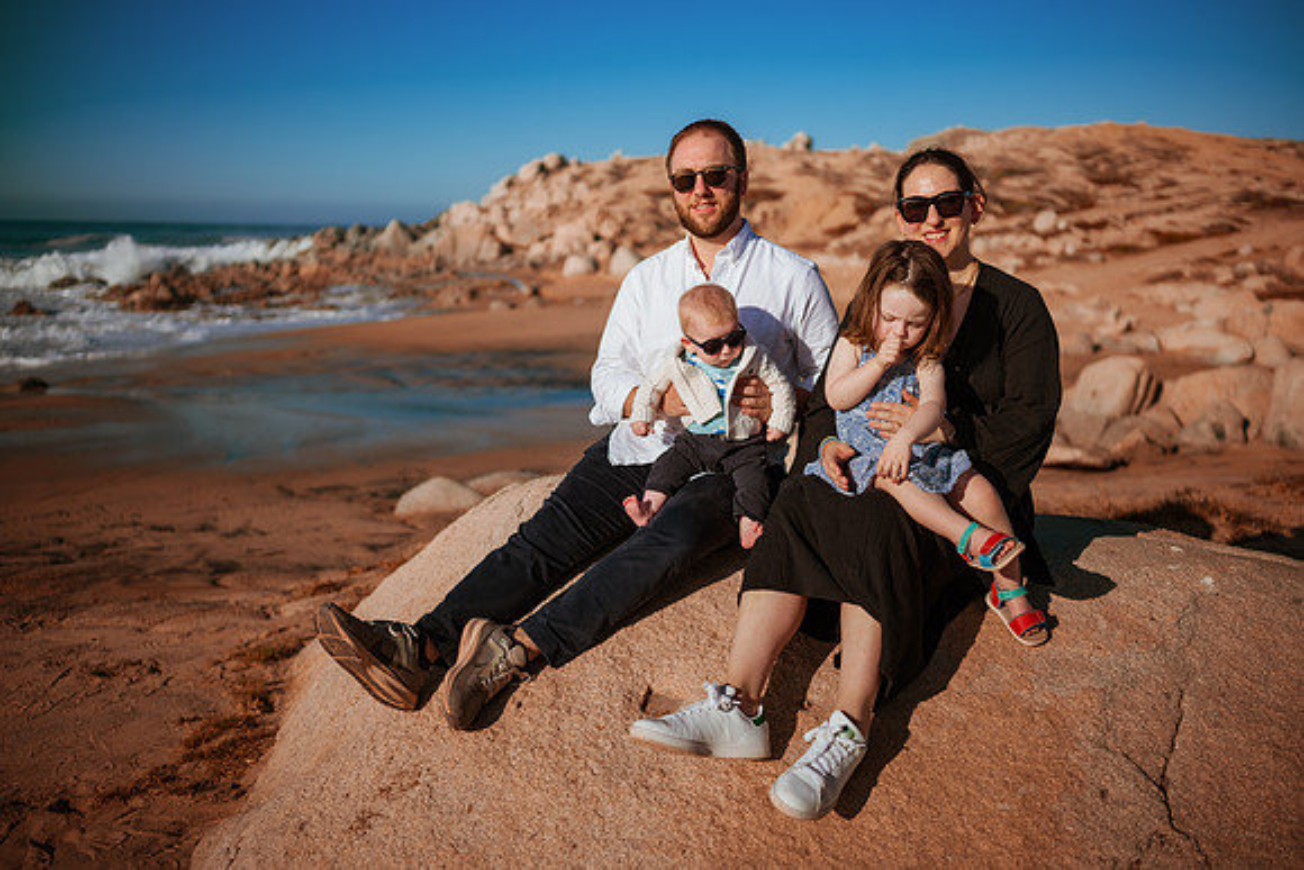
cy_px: 435
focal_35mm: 35
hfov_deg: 54.4
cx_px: 652
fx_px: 1268
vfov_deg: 37.9
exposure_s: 1/8000
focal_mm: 35
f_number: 2
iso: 50
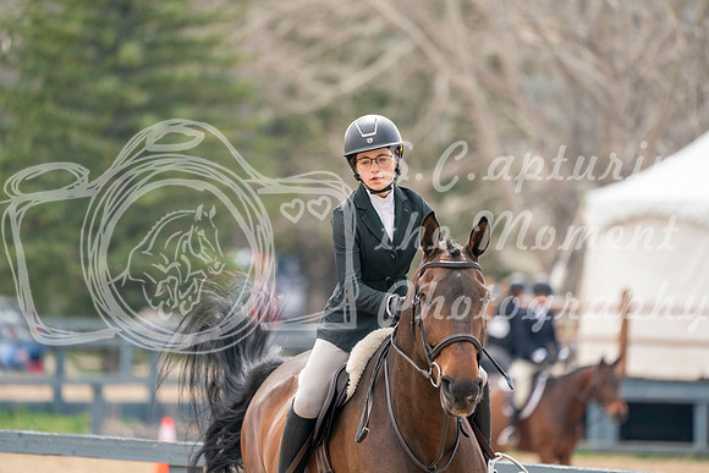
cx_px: 354
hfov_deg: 5.2
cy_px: 236
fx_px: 7879
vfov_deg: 3.4
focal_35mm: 400
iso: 400
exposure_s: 1/500
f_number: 5.6
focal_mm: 400
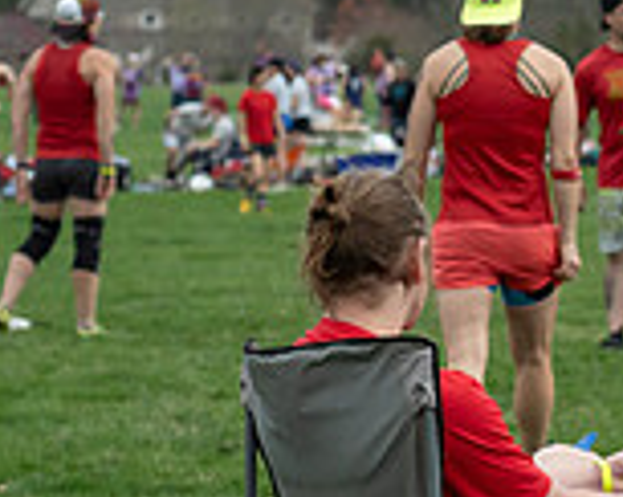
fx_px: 4843
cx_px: 959
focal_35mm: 263
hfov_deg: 7.2
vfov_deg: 5.9
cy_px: 260
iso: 640
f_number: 4
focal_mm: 71
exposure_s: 1/1000
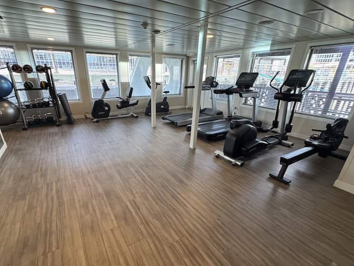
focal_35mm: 17
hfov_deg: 90.8
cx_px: 161
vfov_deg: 74.5
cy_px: 146
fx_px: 174
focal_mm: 2.2
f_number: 2.2
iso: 320
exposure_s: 1/120
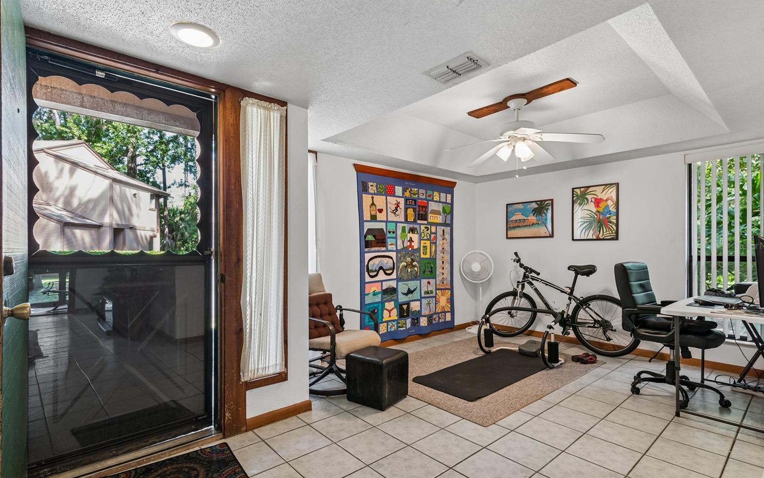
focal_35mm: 18
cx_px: 382
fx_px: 375
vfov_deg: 65.0
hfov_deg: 91.1
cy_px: 245
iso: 320
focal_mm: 17
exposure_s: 1/5
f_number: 10
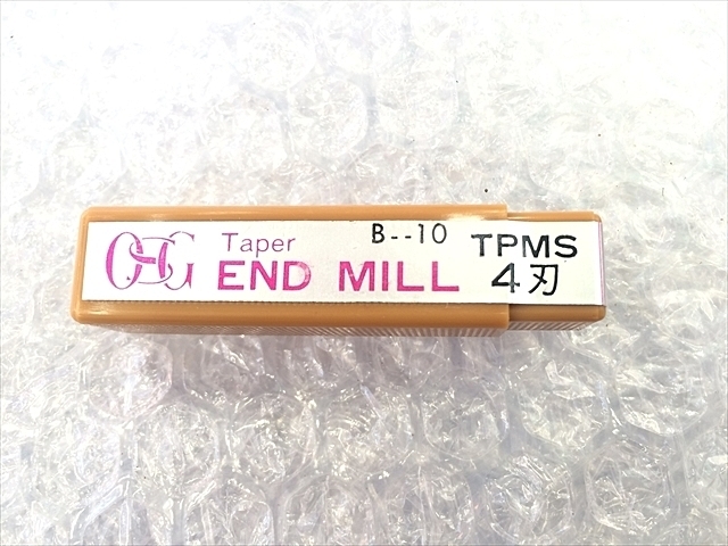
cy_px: 273
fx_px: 610
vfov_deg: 48.2
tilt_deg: -81.0
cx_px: 364
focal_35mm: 29
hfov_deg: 61.7
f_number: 2.2
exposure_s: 1/30
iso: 64
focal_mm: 4.15
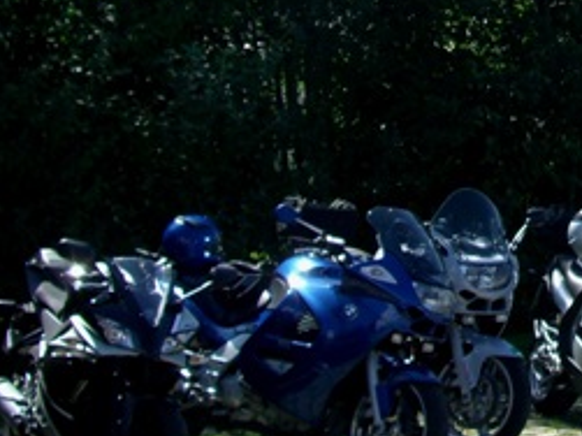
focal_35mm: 121
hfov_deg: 15.6
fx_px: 2033
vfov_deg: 12.1
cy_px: 35
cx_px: 723
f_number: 5.6
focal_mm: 7.9
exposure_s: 1/160
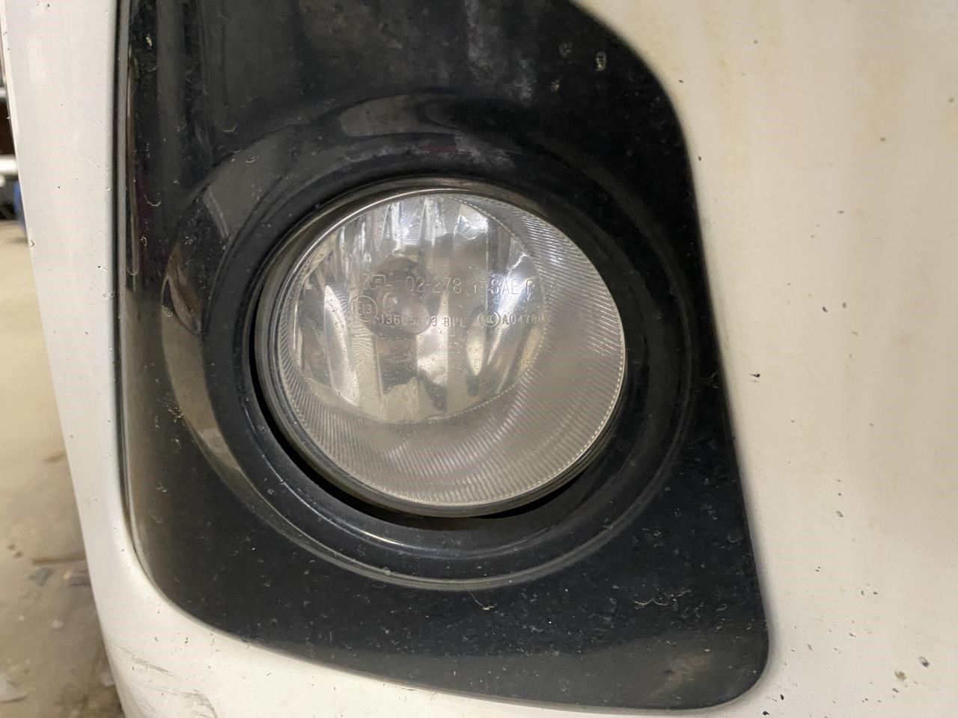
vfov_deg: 53.1
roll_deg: -0.9
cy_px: 359
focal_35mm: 26
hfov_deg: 67.3
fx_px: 720
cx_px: 479
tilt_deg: -17.7
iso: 500
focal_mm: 4.25
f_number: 1.8
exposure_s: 1/60
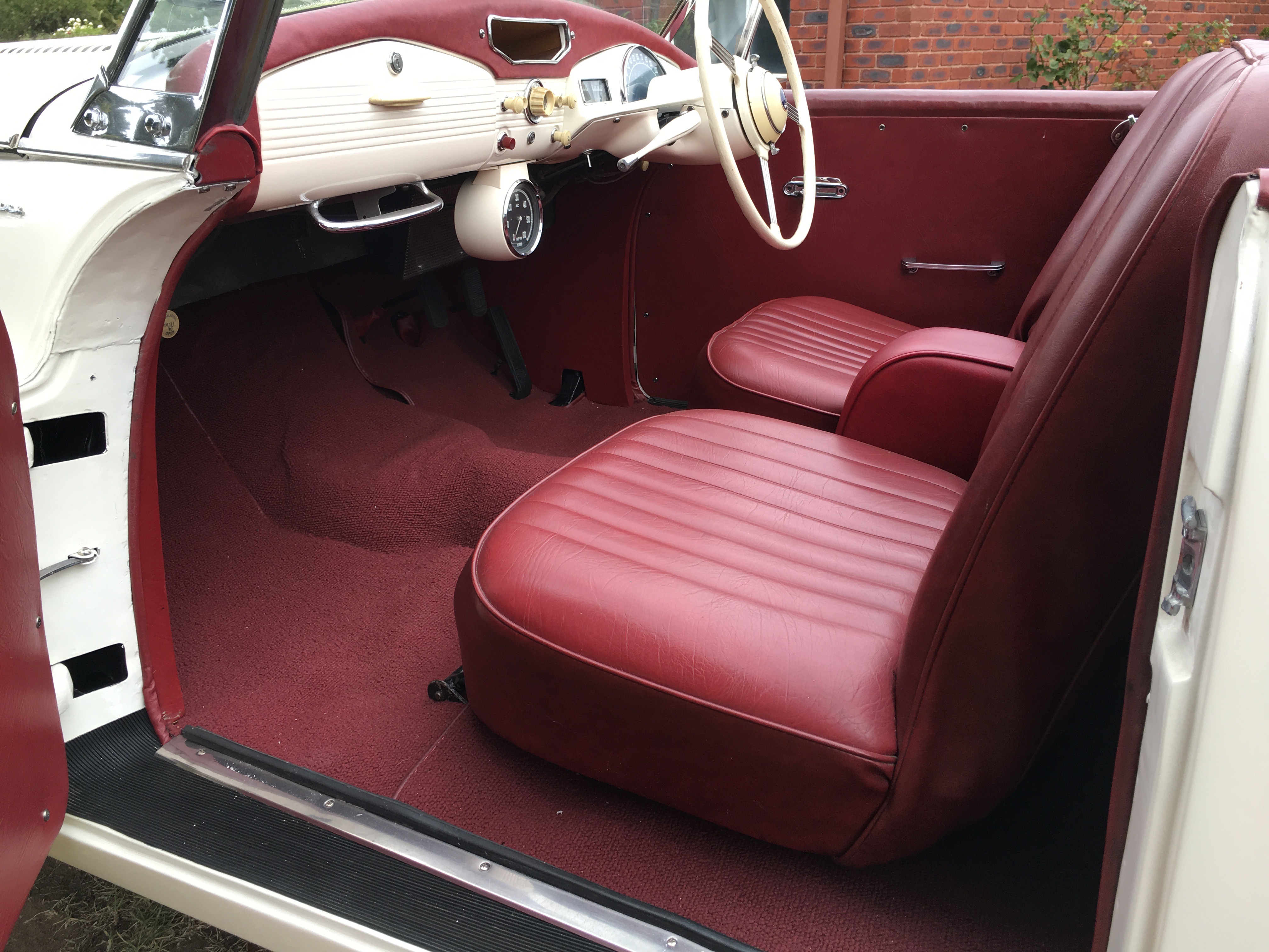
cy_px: 476
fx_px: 1063
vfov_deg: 48.2
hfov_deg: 61.7
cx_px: 634
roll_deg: -0.5
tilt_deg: -20.9
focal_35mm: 29
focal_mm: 4.15
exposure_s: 1/166
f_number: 2.2
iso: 25
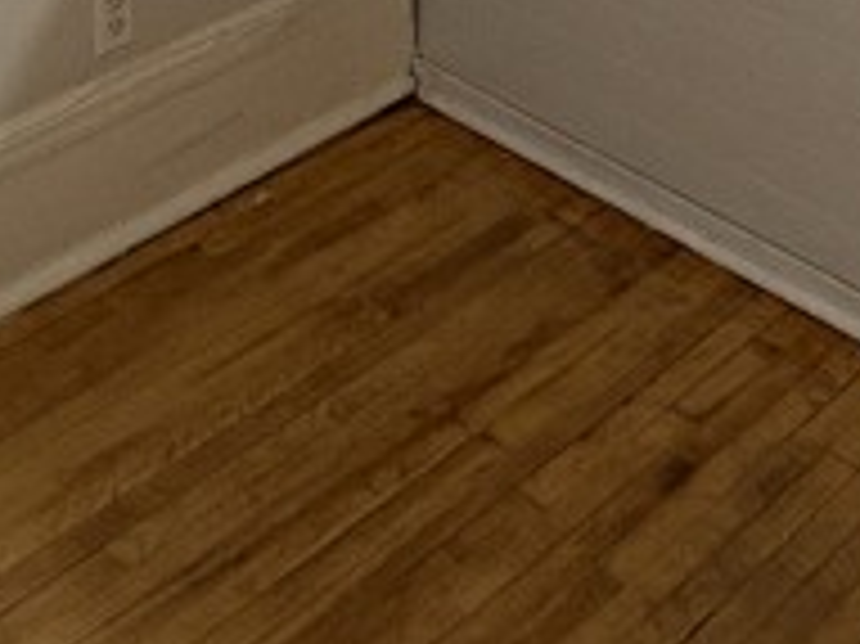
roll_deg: +2.1
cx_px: 495
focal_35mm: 75
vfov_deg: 13.9
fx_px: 1862
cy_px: -896
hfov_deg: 26.0
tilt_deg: +1.9
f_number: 2.2
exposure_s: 1/60
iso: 250
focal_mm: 2.22
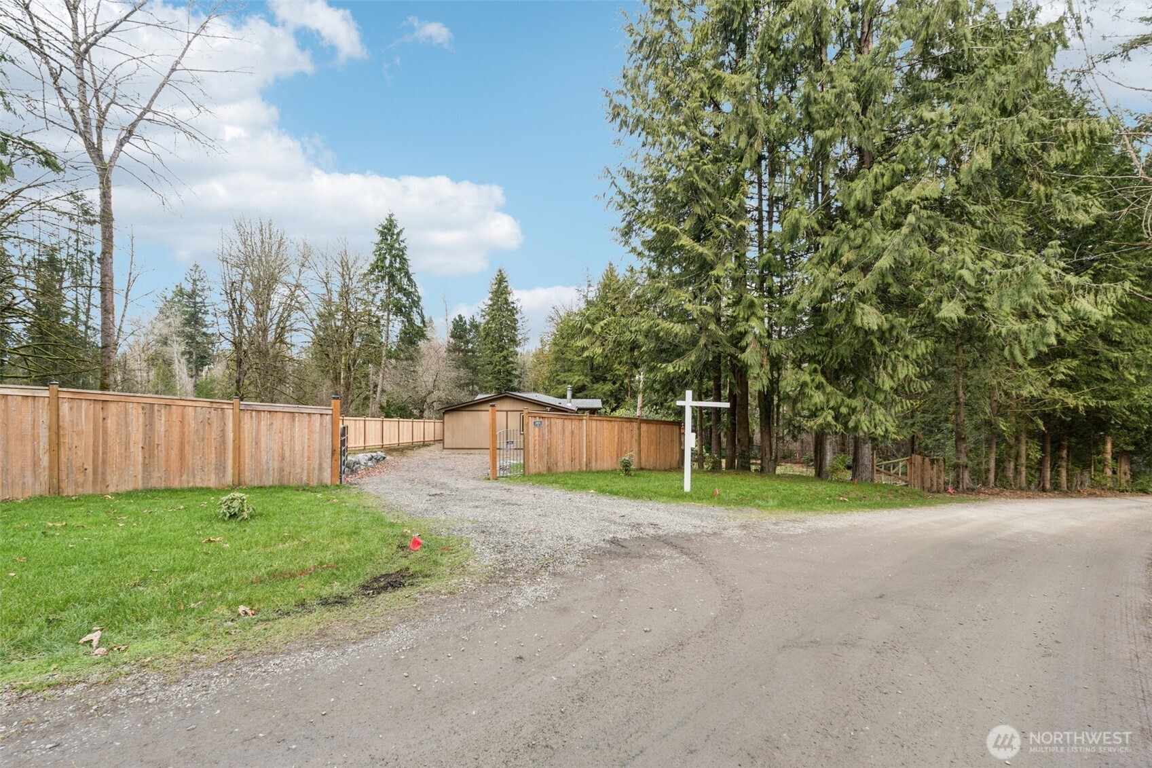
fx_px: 480
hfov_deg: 100.4
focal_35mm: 15
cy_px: 384
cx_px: 576
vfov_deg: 77.3
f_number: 9
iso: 125
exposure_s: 1/30
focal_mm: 10
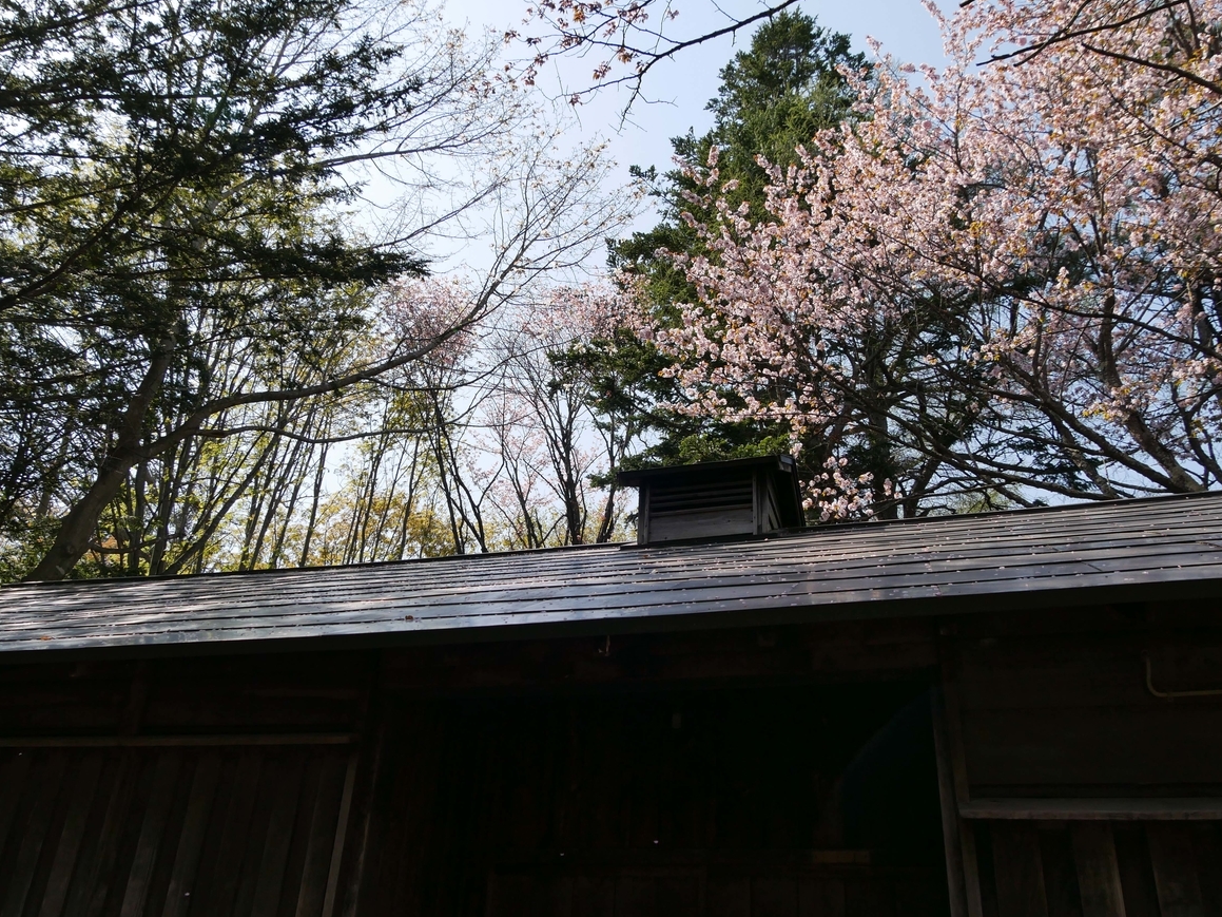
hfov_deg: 61.7
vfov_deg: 48.2
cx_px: 595
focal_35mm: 29
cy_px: 456
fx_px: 1024
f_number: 6.3
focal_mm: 14
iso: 200
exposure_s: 1/320
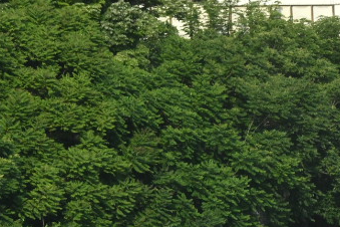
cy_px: 539
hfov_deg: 3.9
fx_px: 4967
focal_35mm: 526
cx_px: 657
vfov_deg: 2.6
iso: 800
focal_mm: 110
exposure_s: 1/3200
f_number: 6.3
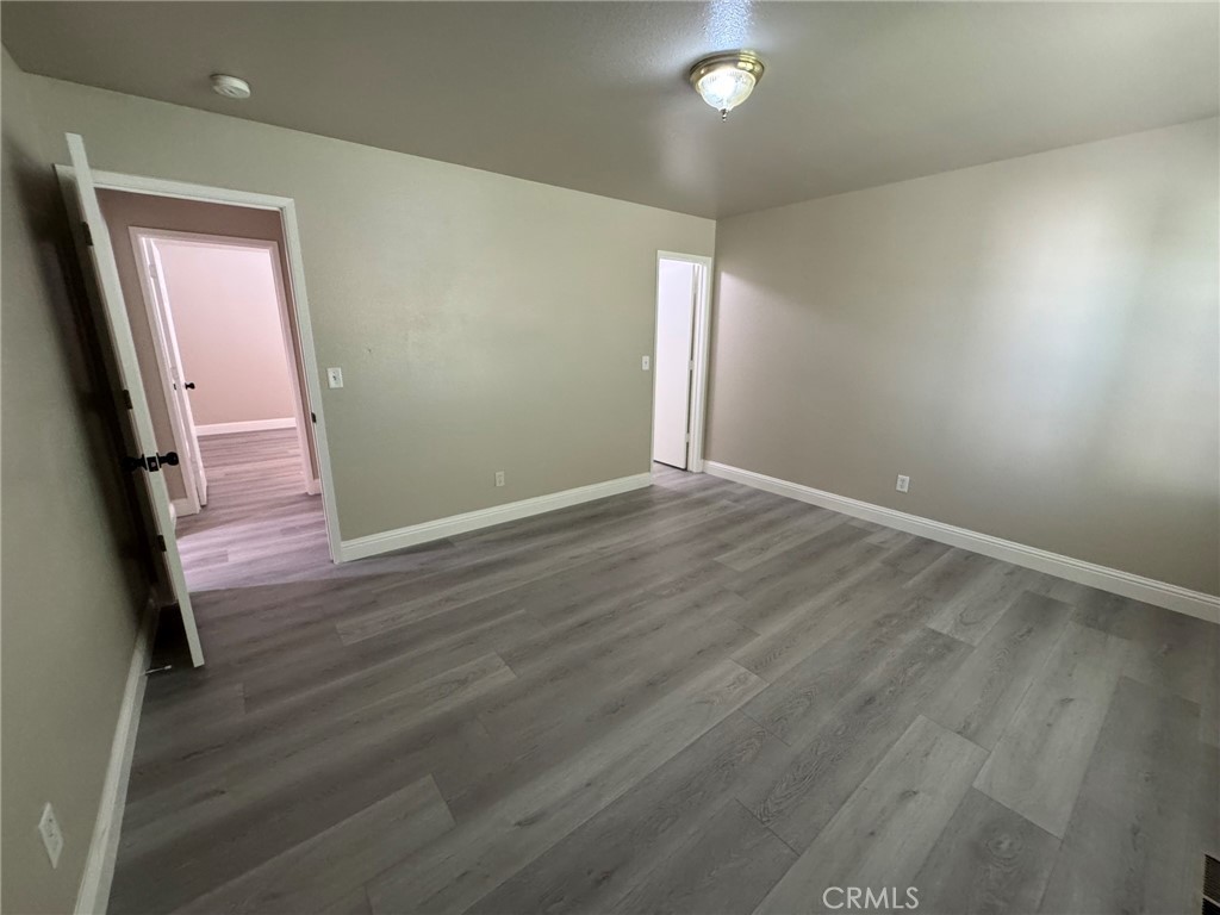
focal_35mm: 14
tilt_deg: -15.5
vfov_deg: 85.7
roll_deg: -1.3
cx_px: 610
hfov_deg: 102.1
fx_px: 493
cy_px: 458
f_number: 2.2
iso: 320
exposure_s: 1/59
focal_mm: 2.22
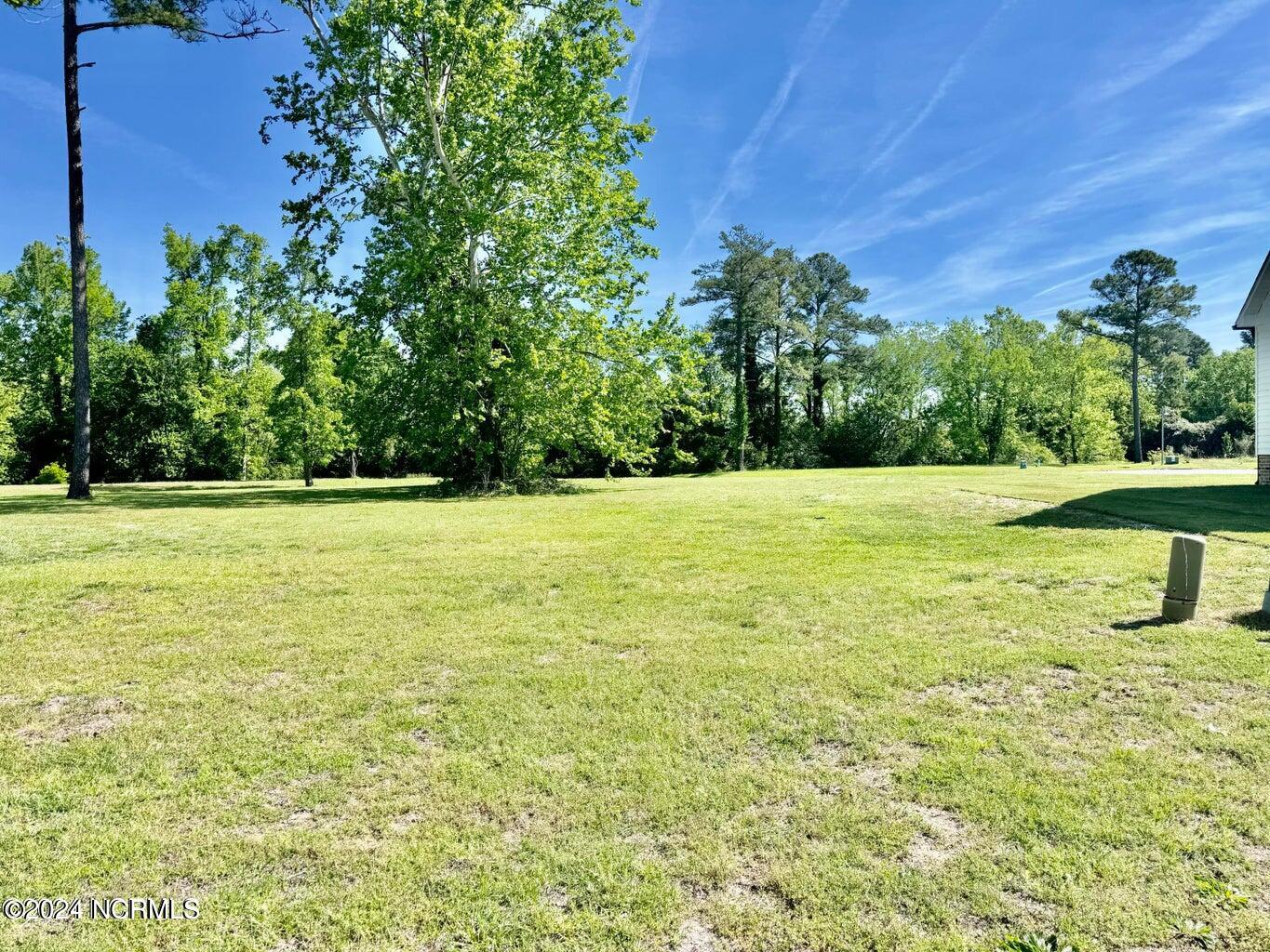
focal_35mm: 24
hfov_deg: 71.6
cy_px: 476
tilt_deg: -1.2
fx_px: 881
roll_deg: +1.0
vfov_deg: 56.8
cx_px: 635
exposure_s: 1/4310
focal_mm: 6.76
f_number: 1.78
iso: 80
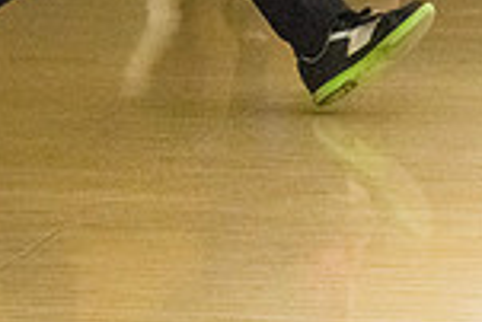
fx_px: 3605
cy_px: -241
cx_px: 198
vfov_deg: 5.1
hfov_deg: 7.6
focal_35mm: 269
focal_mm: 70
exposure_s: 1/1000
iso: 10000
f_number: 4.5
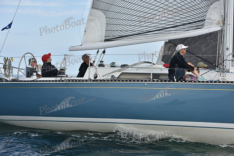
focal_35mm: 90
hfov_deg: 22.6
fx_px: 585
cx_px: 117
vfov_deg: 15.2
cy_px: 78
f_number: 7.1
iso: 320
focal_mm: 90
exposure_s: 1/1000
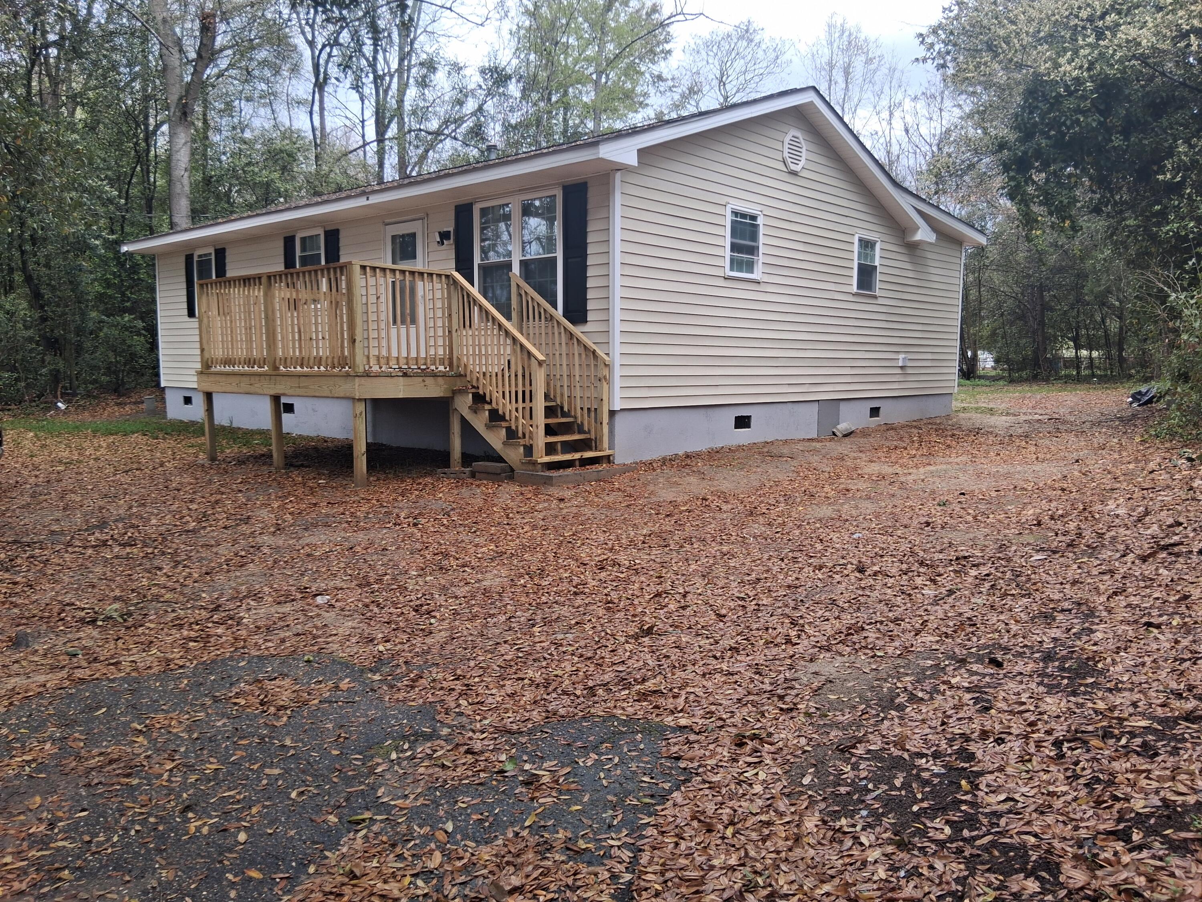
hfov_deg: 67.3
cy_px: 451
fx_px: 903
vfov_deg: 53.1
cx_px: 601
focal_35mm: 26
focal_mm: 3.98
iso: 25
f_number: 1.8
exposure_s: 1/143
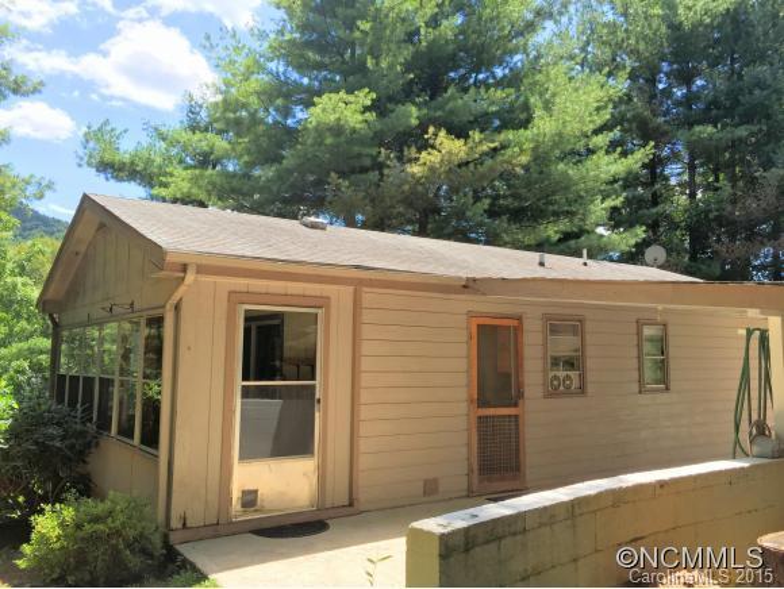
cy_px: 294
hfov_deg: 61.6
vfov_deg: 48.3
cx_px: 392
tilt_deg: +4.7
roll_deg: -0.8
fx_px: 657
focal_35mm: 29
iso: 32
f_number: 2.2
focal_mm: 4.15
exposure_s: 1/682
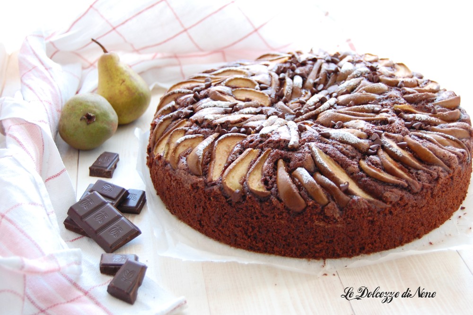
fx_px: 748
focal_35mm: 57
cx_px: 236
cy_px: 158
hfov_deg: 35.1
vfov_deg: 23.7
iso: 800
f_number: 4.8
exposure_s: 1/20
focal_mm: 38
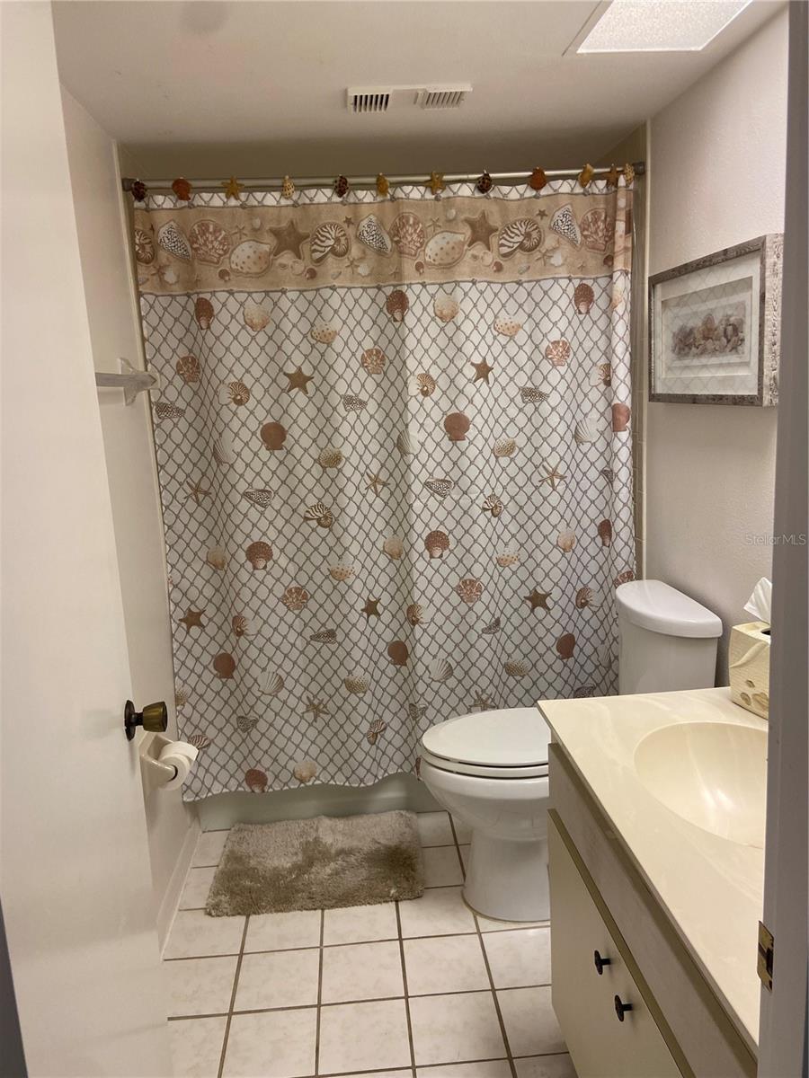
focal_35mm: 26
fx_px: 810
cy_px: 539
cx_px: 404
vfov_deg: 67.3
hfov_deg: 53.1
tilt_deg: -10.4
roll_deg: +3.1
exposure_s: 1/60
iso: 64
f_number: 1.8
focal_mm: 4.25
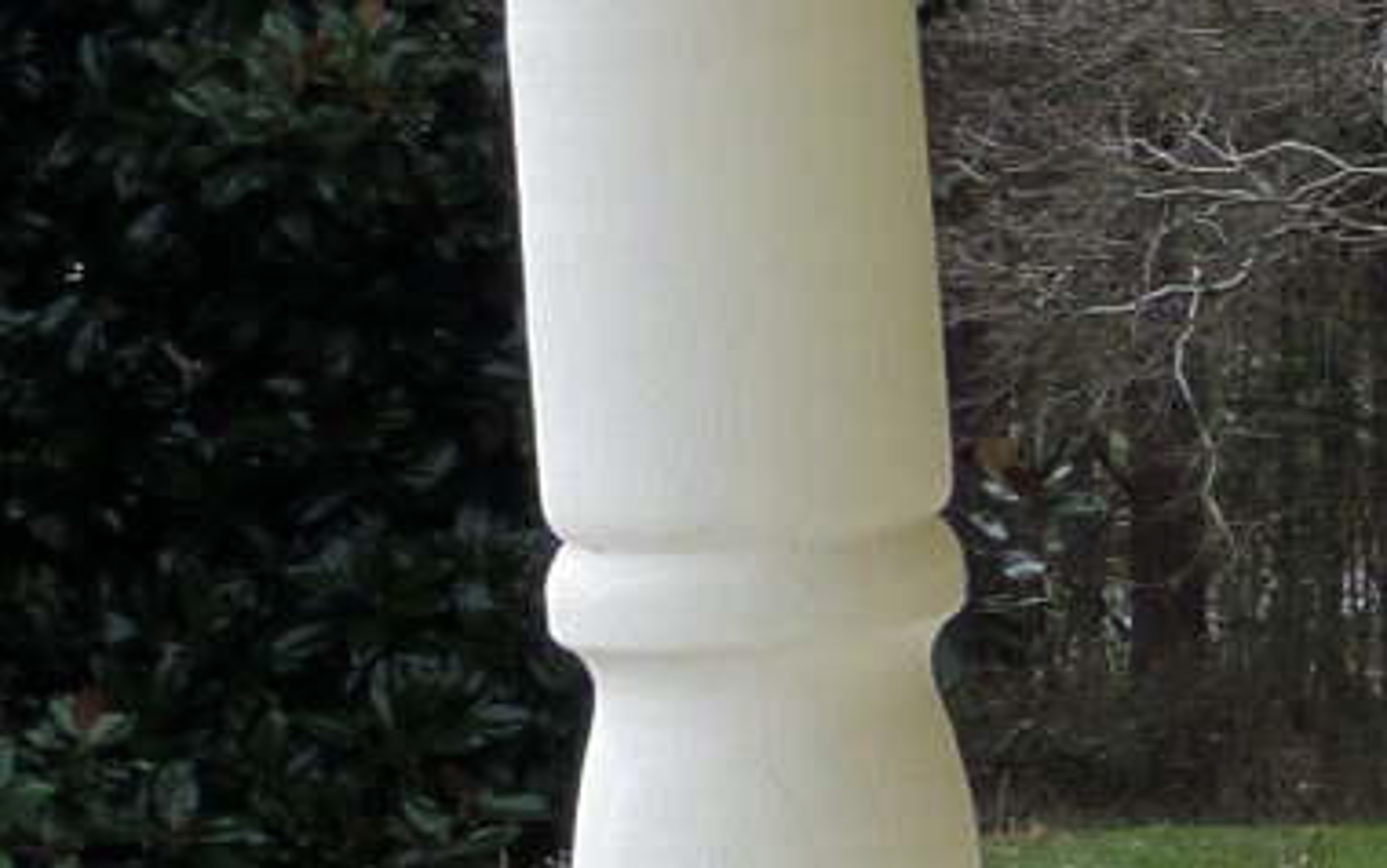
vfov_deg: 7.4
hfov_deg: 10.5
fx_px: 6695
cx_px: 3092
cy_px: 263
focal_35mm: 177
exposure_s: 1/500
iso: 100
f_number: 3.4
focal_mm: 5.3
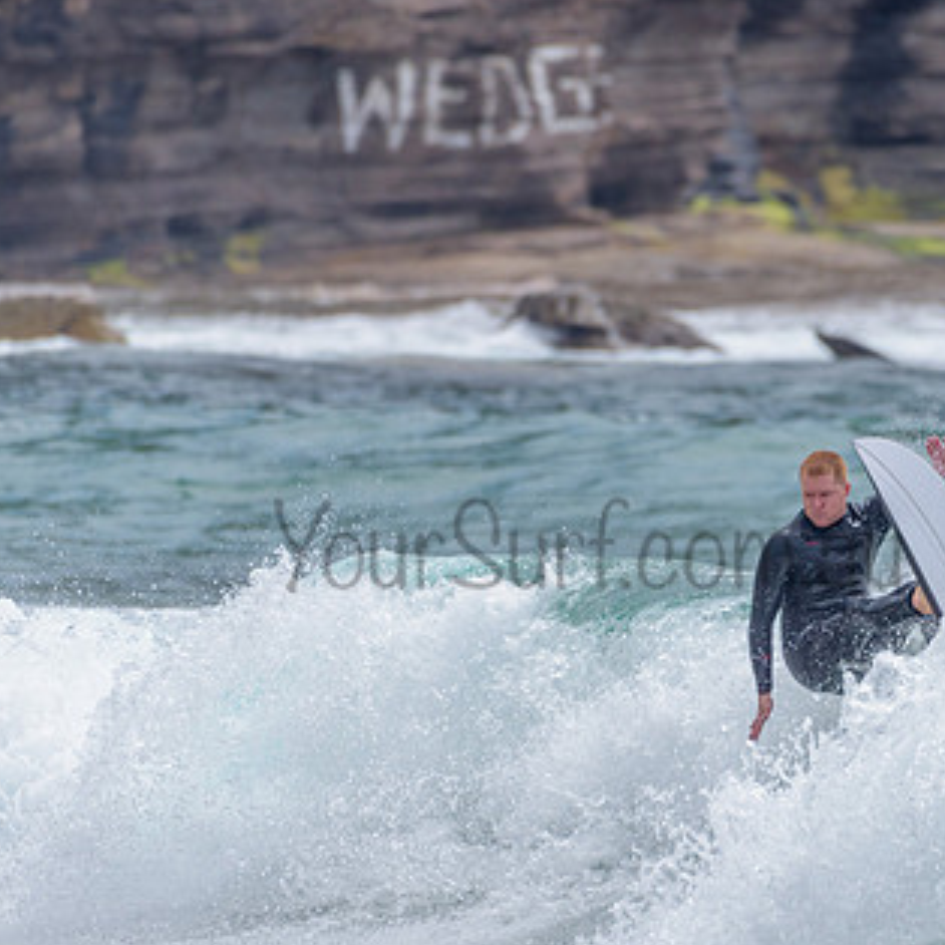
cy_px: 549
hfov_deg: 1.8
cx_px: 680
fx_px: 29774
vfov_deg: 1.8
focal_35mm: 964
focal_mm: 500
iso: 160
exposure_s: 1/2000
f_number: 5.6
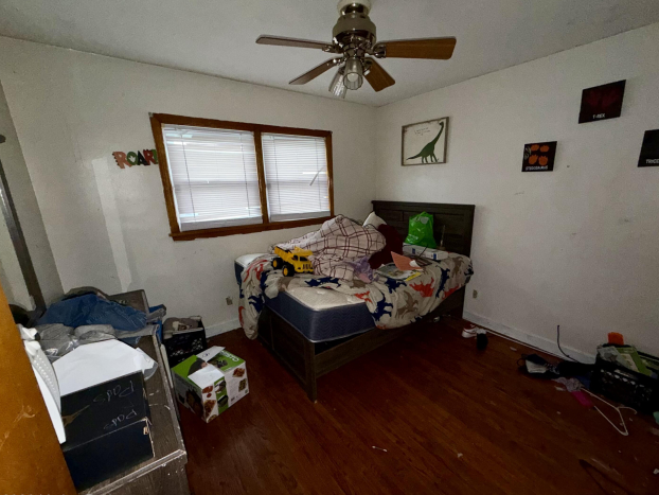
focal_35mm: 15
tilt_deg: -15.8
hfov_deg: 98.1
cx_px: 343
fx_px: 286
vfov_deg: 81.7
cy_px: 260
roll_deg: +1.4
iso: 125
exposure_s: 1/30
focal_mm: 2.22
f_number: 2.2
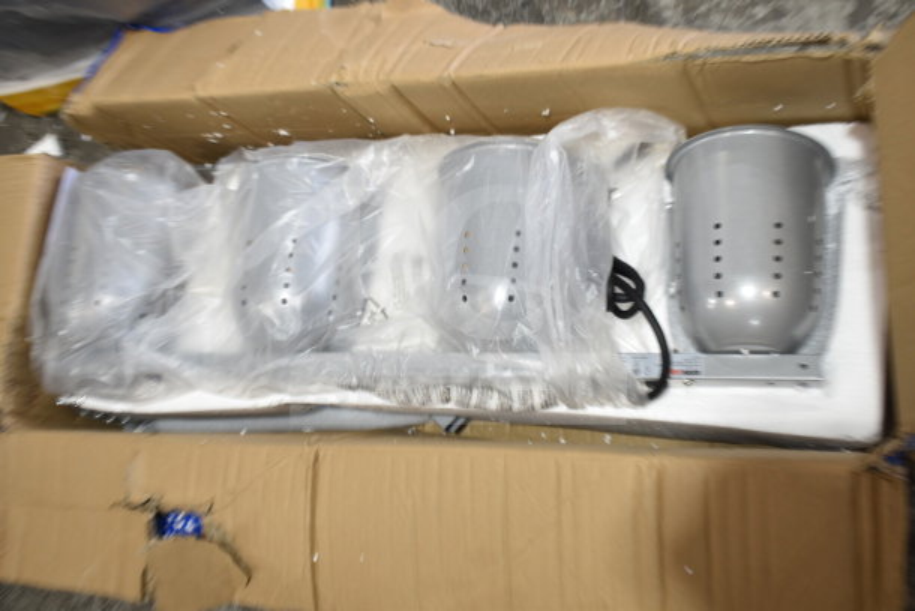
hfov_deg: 47.9
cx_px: 458
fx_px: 1030
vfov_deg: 33.0
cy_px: 306
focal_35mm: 40
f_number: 4
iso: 200
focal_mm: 27
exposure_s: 1/40
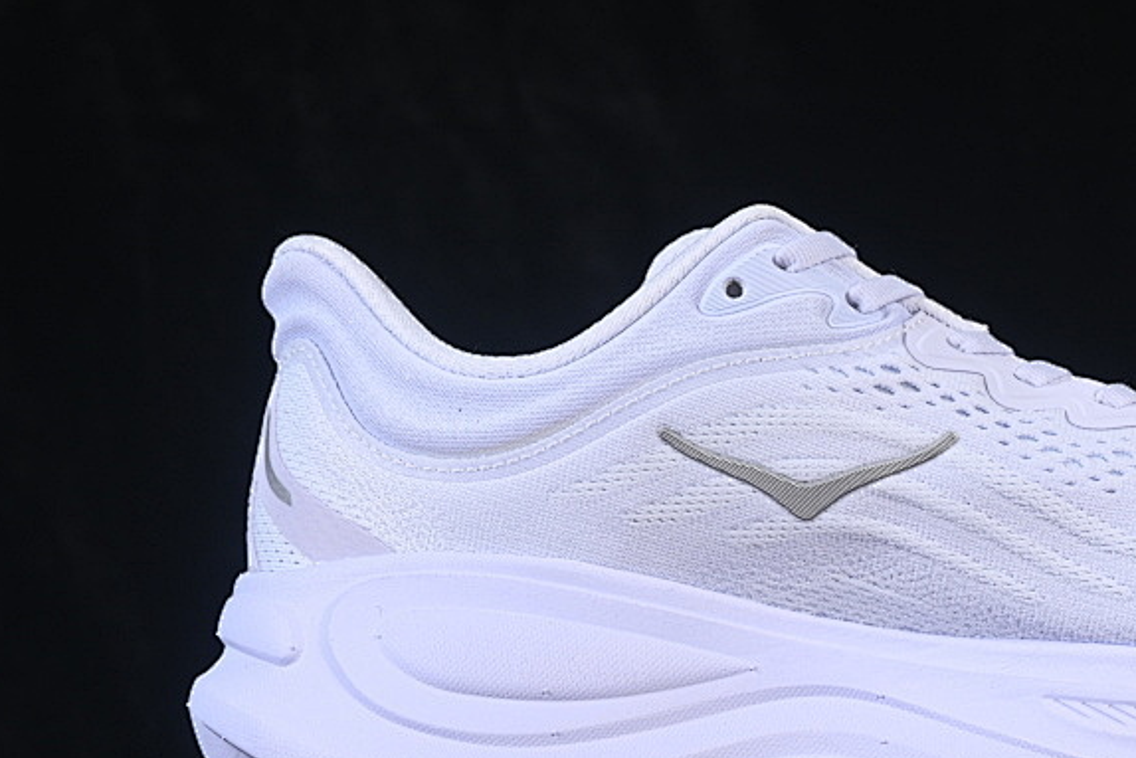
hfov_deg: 14.5
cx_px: 914
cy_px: 420
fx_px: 4450
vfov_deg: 9.7
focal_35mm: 141
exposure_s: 1/80
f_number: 8
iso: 160
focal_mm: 50
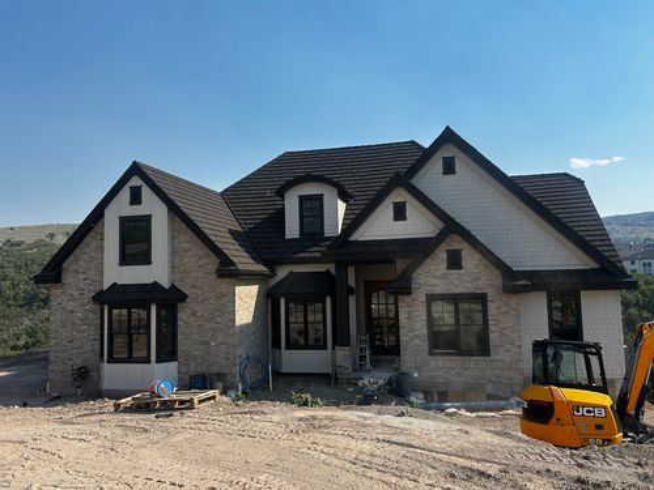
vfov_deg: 53.1
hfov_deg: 67.3
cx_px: 327
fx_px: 491
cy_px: 245
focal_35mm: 26
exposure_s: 1/4274
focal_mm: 5.7
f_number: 1.5
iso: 50
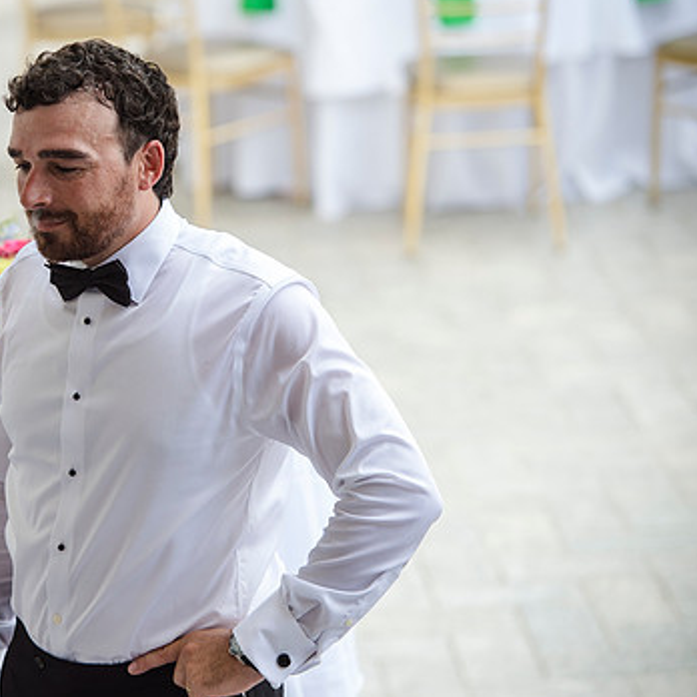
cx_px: 134
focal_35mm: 191
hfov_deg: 9.1
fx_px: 4351
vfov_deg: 9.2
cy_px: 359
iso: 400
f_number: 3.2
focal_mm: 135
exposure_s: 1/500
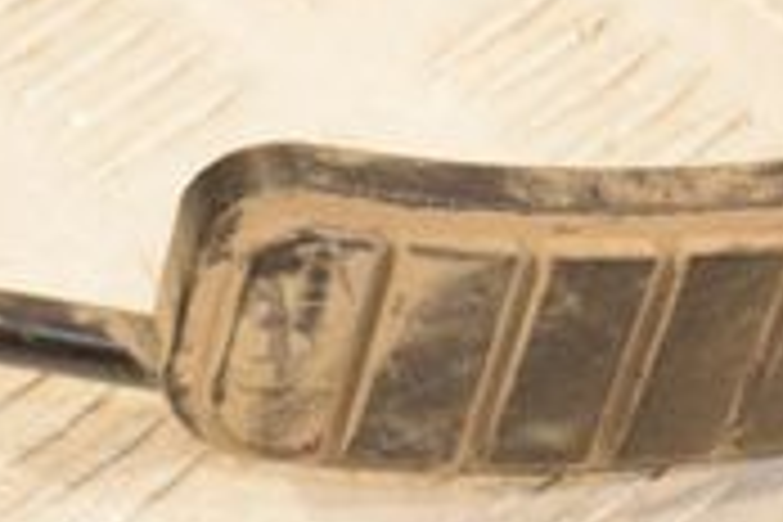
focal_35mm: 265
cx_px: -117
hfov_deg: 7.7
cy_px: 652
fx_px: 5763
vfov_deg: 5.2
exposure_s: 1/200
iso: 1600
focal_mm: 48
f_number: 8
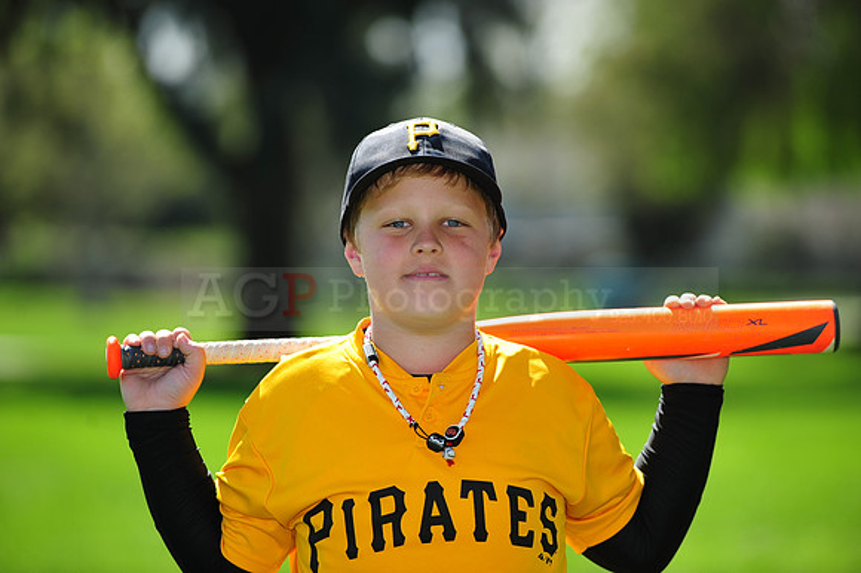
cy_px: 286
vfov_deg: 6.9
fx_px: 4780
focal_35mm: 200
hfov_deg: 10.3
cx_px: 430
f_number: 4.5
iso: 200
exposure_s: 1/1000
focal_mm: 200
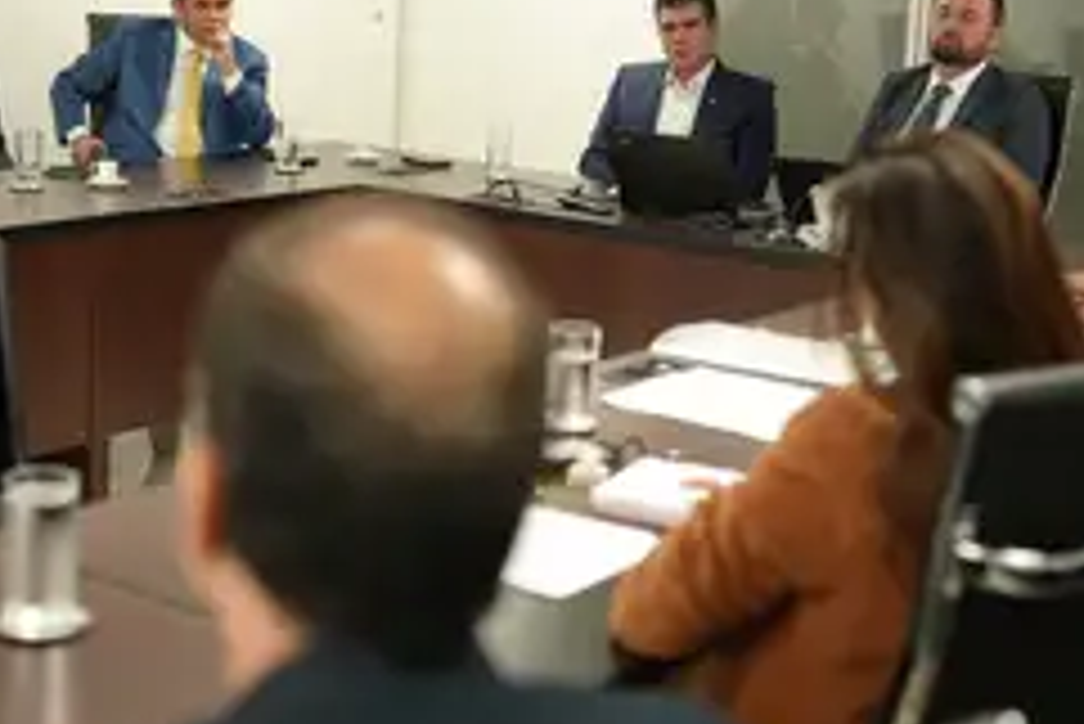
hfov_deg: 34.4
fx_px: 1747
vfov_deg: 23.3
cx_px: 463
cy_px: 241
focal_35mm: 58
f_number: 2
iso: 250
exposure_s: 1/80
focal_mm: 35
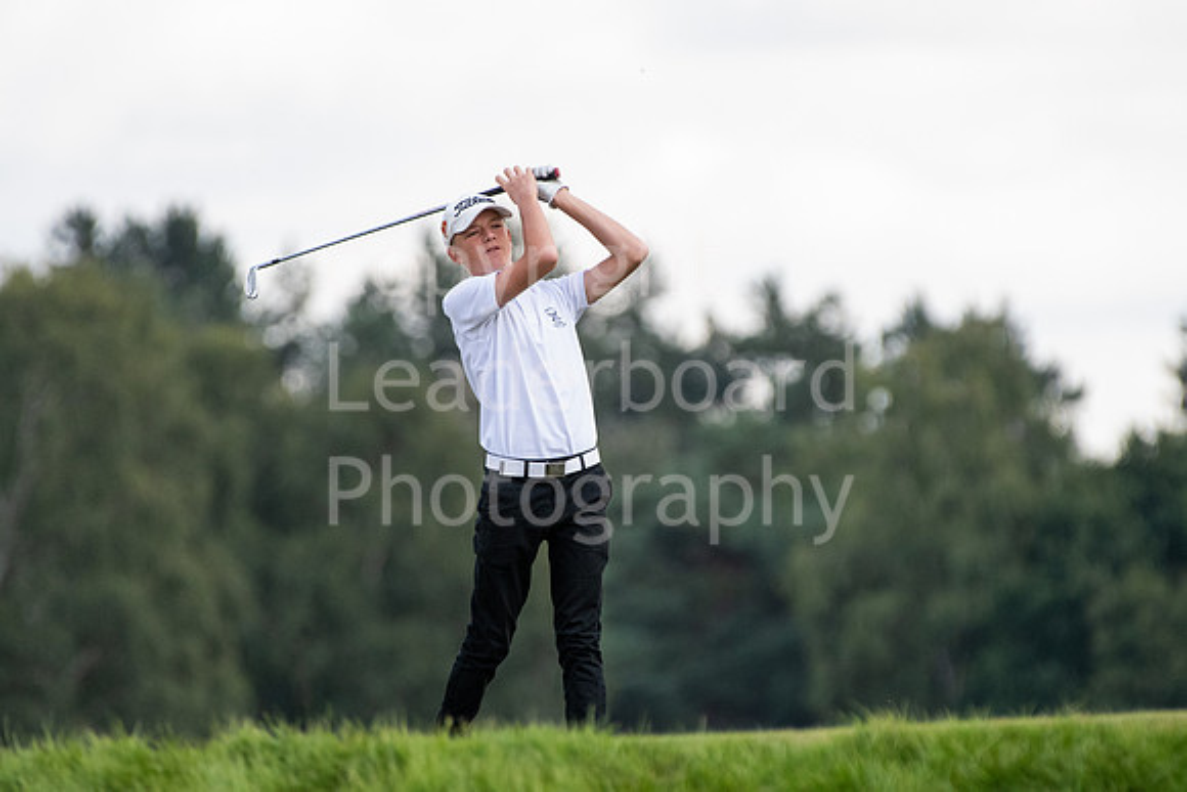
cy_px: 396
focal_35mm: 750
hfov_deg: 2.7
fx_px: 24734
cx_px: 594
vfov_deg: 1.8
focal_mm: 500
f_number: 6.3
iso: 2000
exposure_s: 1/1600
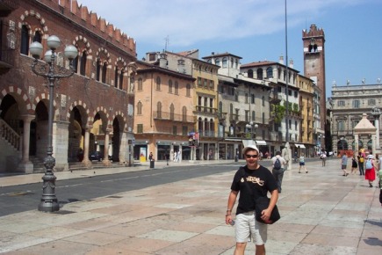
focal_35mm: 38
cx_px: 191
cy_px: 128
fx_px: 403
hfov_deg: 50.7
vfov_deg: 35.1
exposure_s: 1/1000
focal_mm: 8
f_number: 4.8
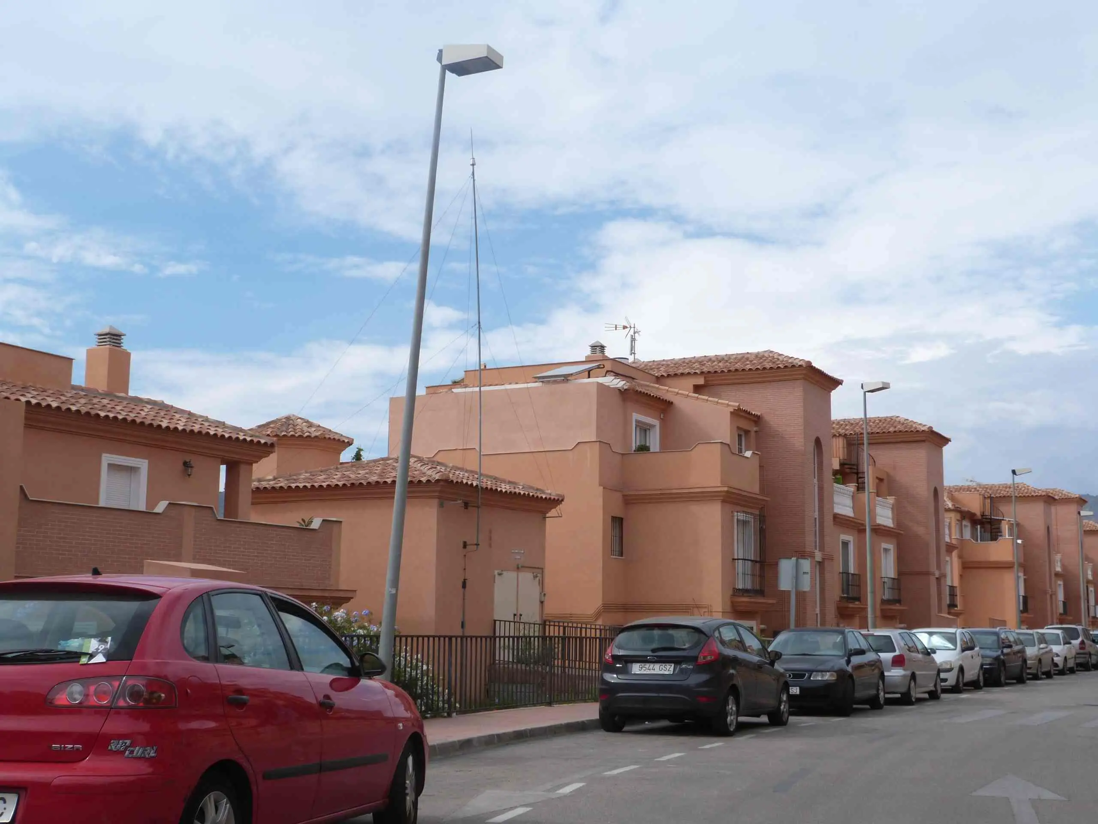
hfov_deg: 42.9
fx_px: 1396
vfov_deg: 32.9
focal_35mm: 44
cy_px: 412
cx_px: 549
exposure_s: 1/320
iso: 100
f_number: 5.6
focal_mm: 7.9
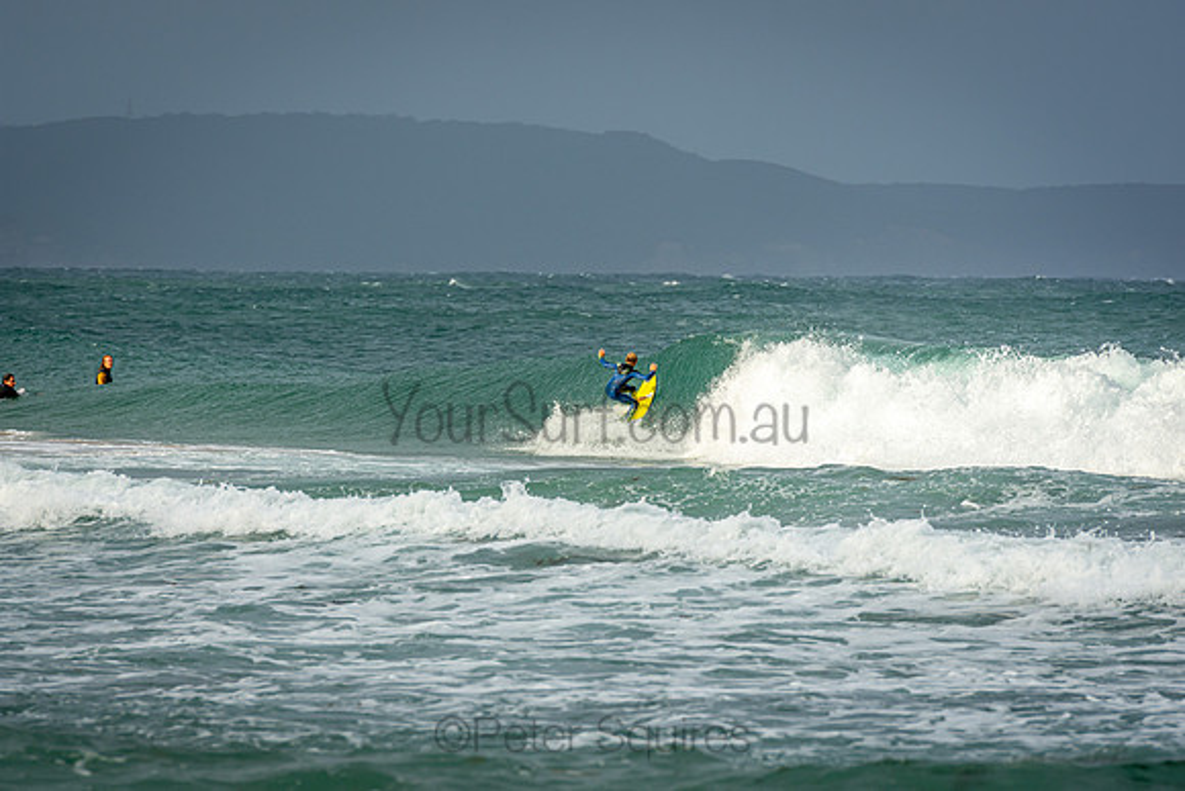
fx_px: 9877
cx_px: 592
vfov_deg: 4.6
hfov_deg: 6.9
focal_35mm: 300
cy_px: 396
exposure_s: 1/500
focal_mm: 200
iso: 200
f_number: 5.6
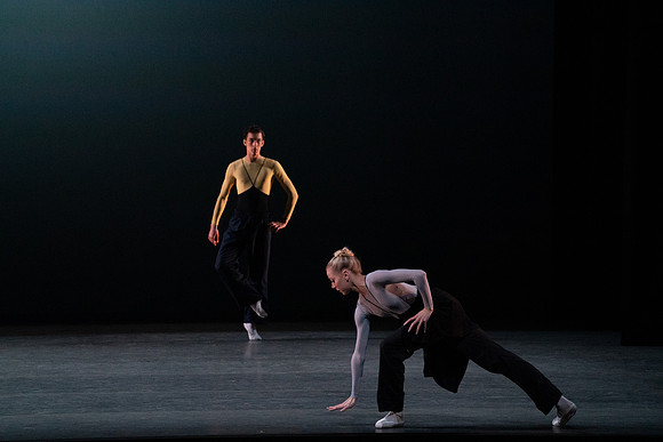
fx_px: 3684
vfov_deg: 6.9
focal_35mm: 200
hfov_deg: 10.3
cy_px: 221
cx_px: 332
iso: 12800
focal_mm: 200
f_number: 8
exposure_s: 1/500
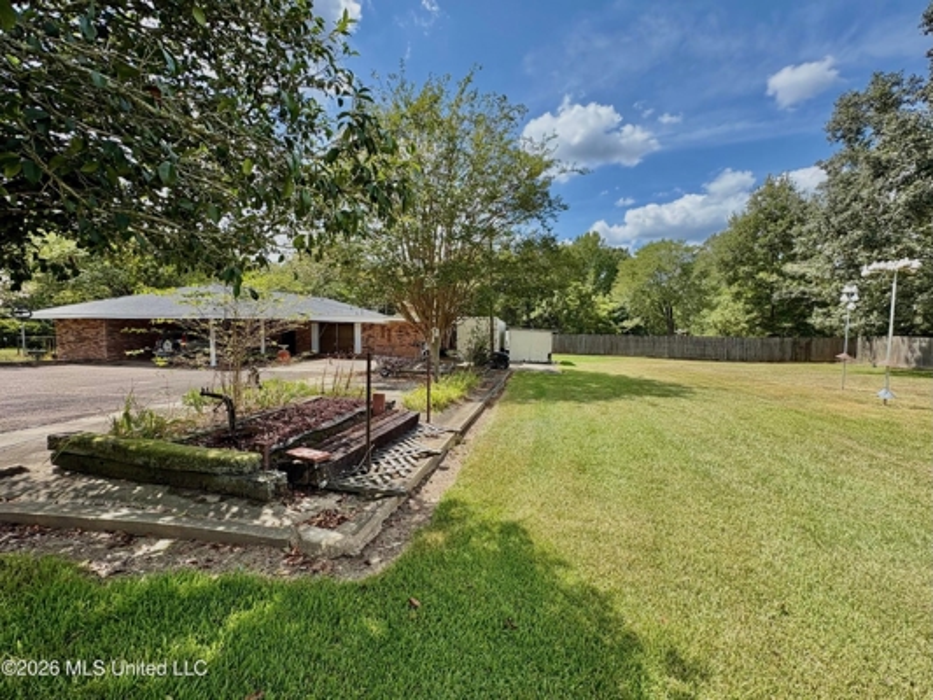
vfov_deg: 85.7
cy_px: 350
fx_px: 377
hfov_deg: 102.1
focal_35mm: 14
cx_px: 466
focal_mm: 2.22
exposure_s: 1/1143
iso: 64
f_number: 2.2
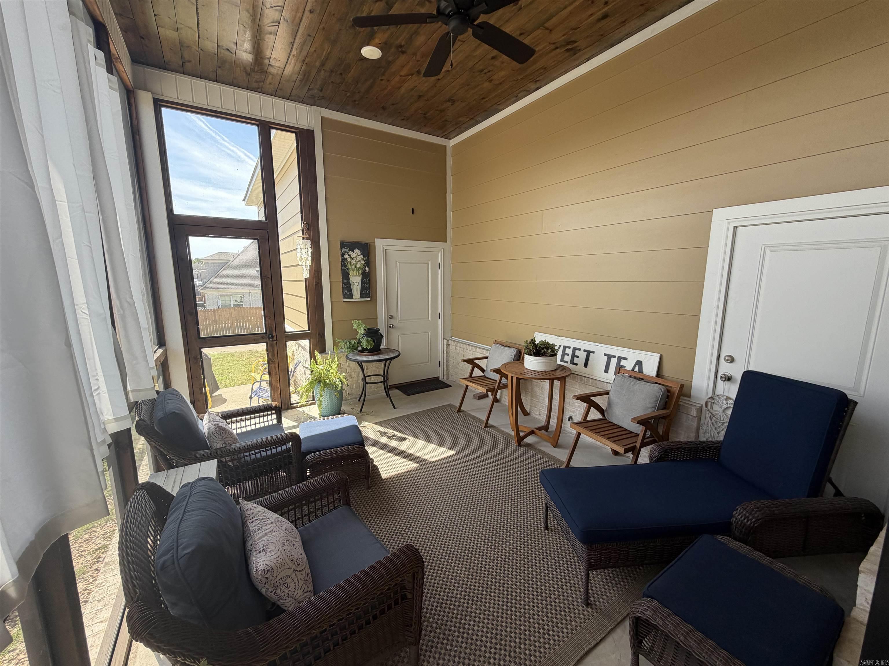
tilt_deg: -9.3
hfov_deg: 102.1
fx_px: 360
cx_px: 444
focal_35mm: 14
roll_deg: +0.0
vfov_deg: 85.7
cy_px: 333
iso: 40
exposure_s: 1/124
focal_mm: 2.22
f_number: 2.2
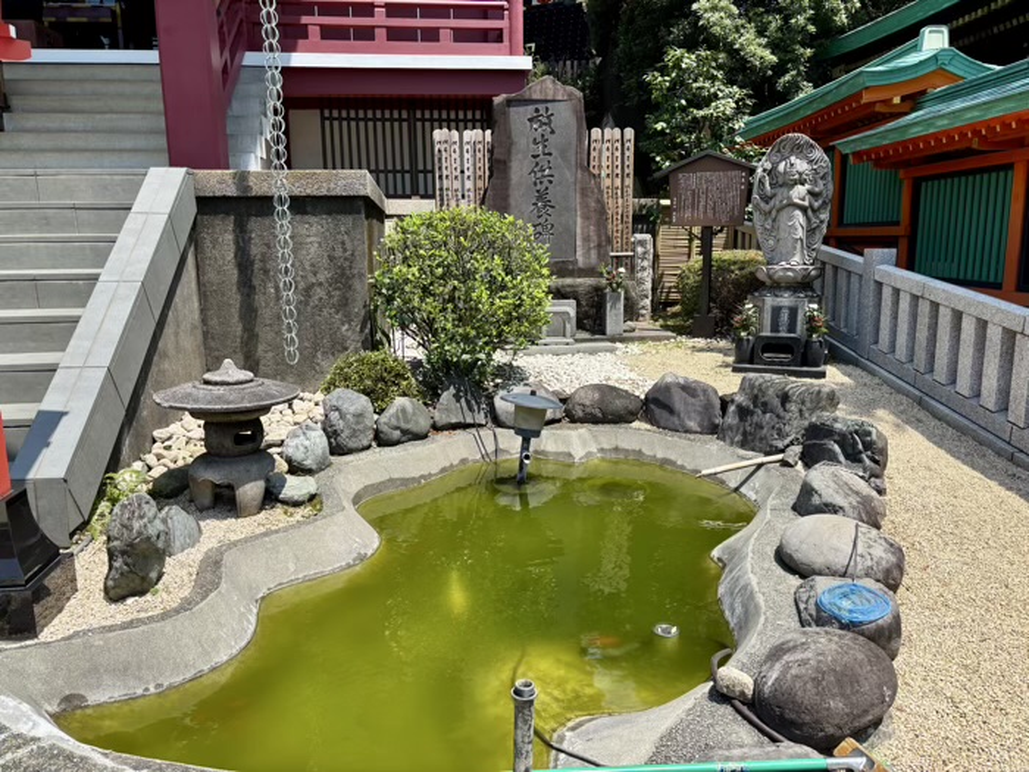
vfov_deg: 53.1
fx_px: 773
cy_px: 386
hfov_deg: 67.3
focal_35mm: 26
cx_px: 514
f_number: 1.6
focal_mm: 5.96
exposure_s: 1/1949
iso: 50
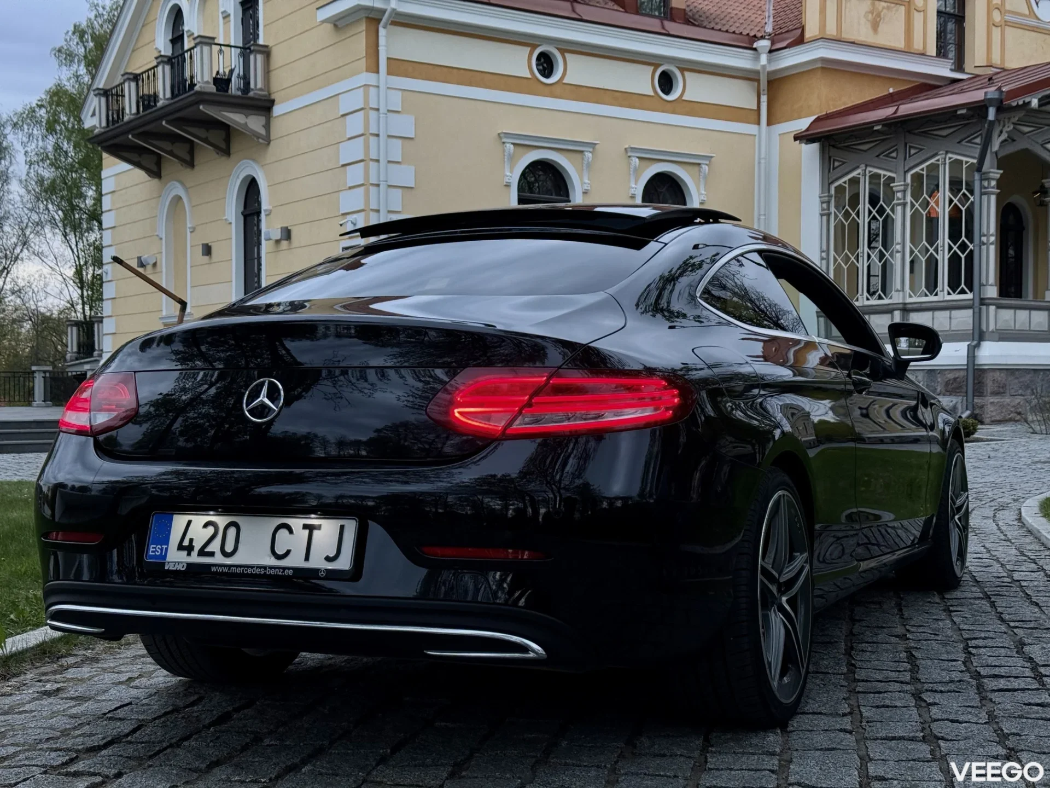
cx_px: 525
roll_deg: -0.7
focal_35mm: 48
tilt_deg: -0.4
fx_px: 1456
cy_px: 394
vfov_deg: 30.3
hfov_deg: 39.7
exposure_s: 1/100
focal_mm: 6.76
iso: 80
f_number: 1.78
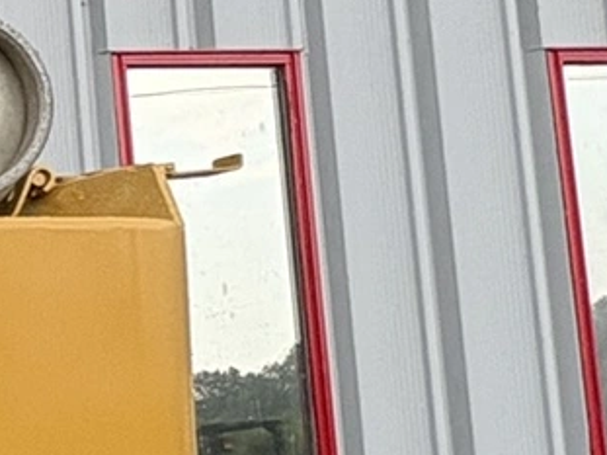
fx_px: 1578
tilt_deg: +7.2
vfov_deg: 16.3
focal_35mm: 90
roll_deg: +0.9
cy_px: 338
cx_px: -925
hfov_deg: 13.8
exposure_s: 1/302
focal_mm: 2.22
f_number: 2.2
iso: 40
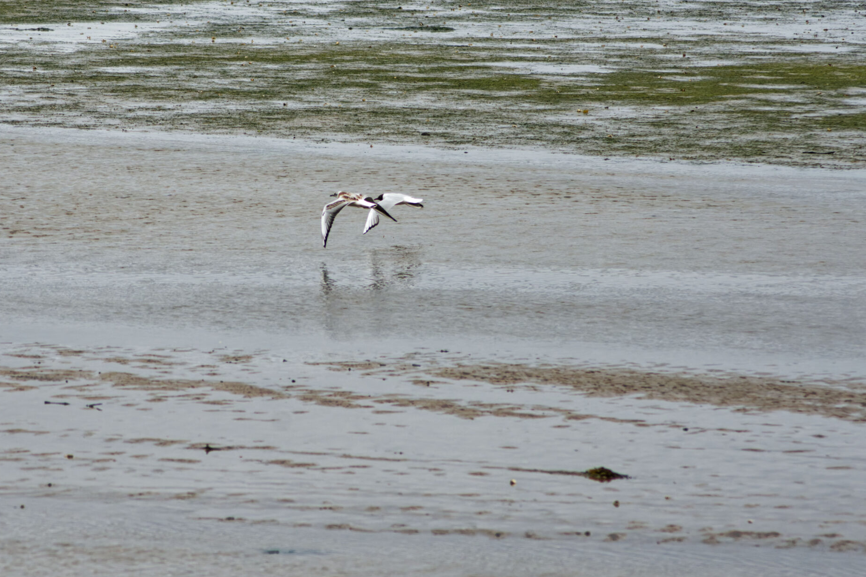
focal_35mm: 404
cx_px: 333
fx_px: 9709
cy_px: 186
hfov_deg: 5.1
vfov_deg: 3.4
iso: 800
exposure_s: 1/3200
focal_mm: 195
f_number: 7.1
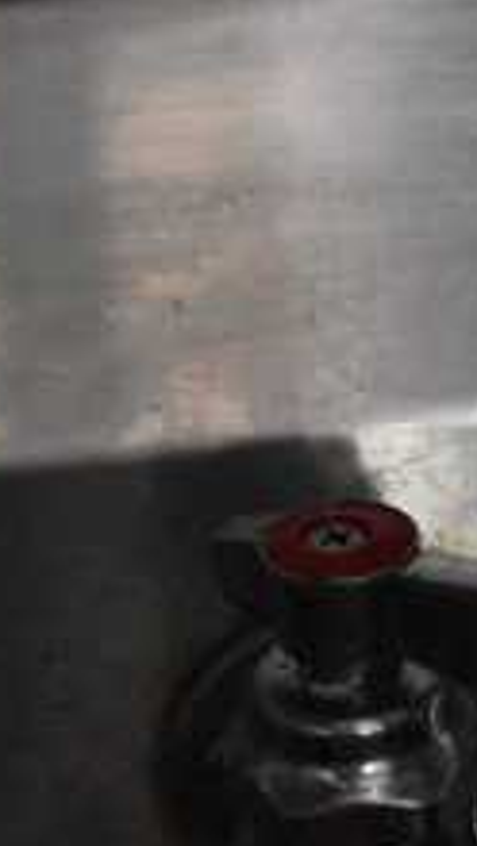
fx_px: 3423
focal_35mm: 152
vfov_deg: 14.1
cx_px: 1119
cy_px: 344
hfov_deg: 7.5
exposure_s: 1/60
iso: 6400
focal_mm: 35
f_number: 4.5
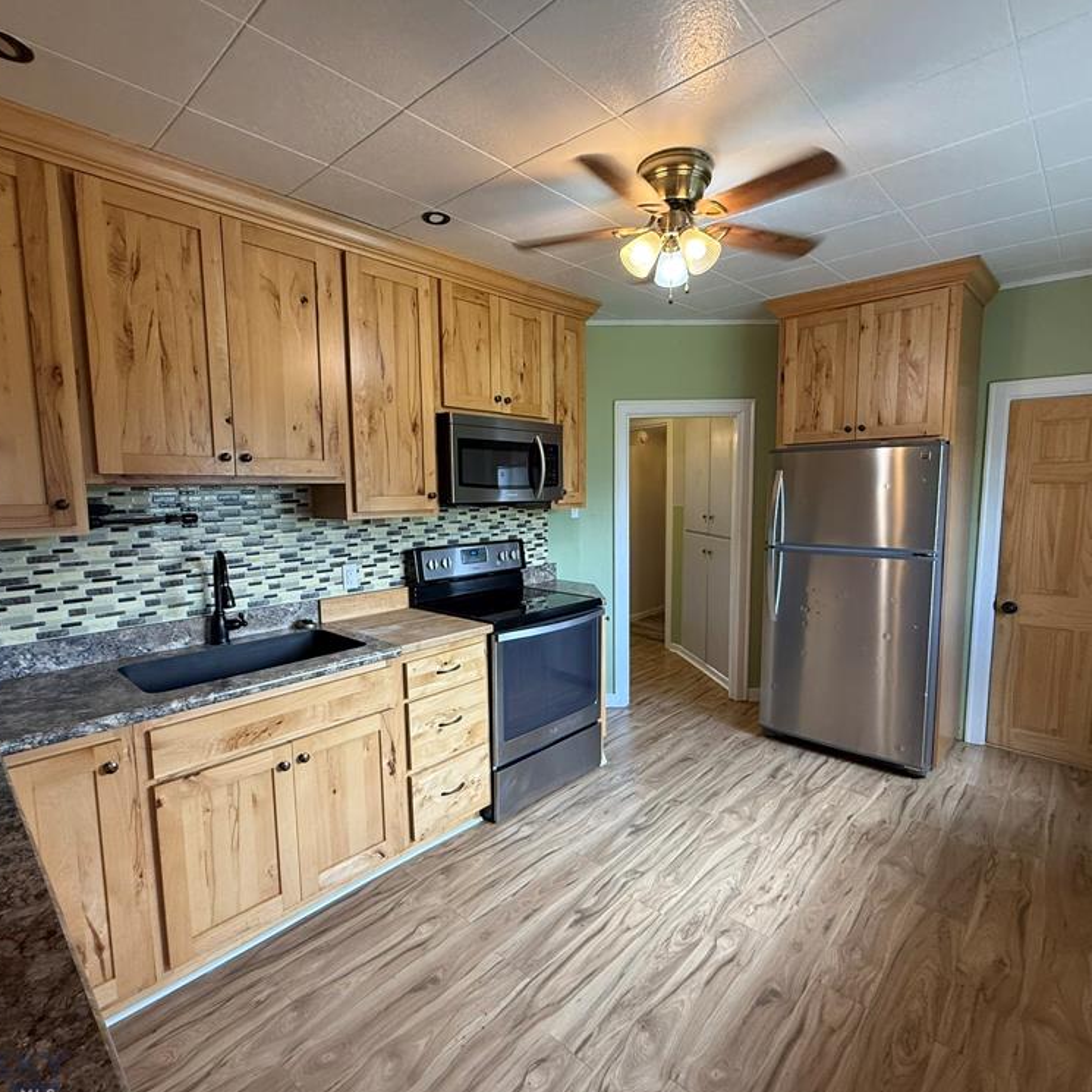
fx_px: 607
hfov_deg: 84.0
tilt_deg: -5.4
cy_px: 551
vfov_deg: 84.0
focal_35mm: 17
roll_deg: +0.9
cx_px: 541
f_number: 2.2
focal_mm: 2.22
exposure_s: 1/120
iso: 320
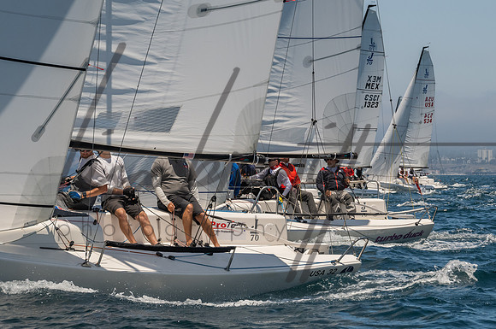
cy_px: 128
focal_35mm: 123
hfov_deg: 16.7
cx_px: 348
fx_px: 1688
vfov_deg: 11.1
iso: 640
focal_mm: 86
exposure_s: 1/1000
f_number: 9
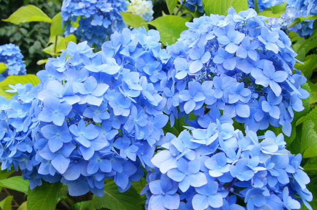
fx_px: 343
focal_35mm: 39
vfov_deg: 34.1
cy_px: 105
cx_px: 158
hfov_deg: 49.6
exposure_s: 1/125
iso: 200
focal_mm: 26
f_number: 11
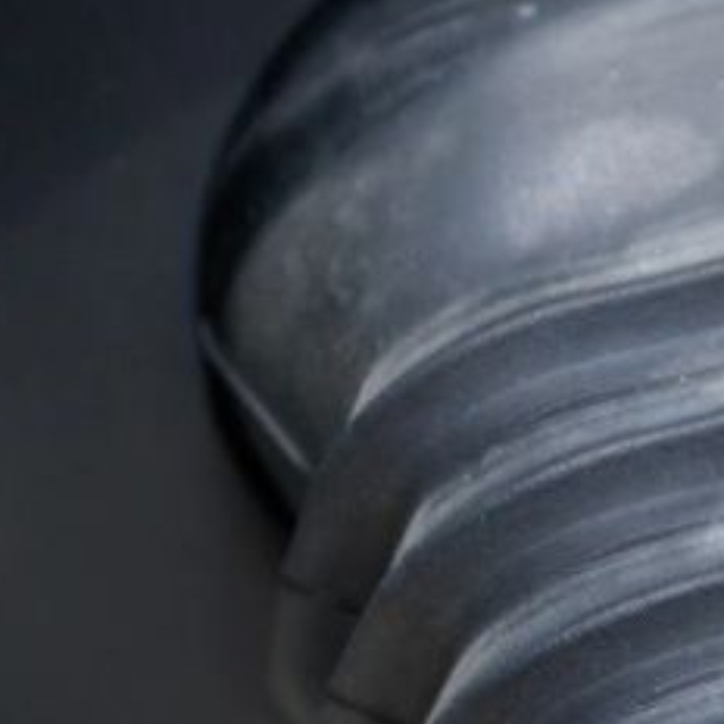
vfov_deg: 3.2
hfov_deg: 3.2
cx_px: 1094
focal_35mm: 543
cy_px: 334
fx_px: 12849
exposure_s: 1/1250
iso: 200
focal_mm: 70
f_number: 2.8
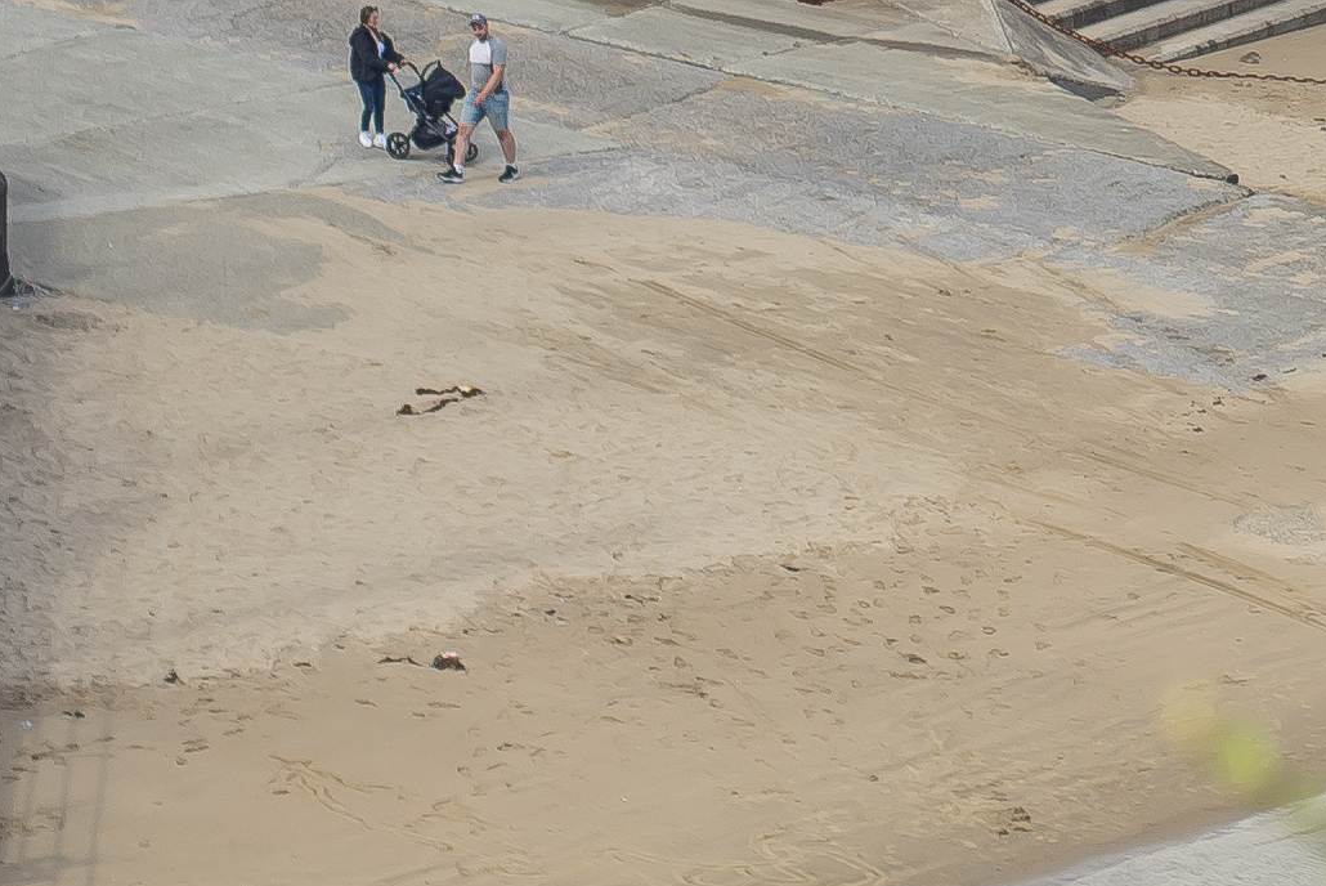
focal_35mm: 292
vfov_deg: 4.6
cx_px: 2011
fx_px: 10761
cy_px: -1042
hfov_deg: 6.9
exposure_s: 1/2000
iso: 125
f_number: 2.8
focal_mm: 50
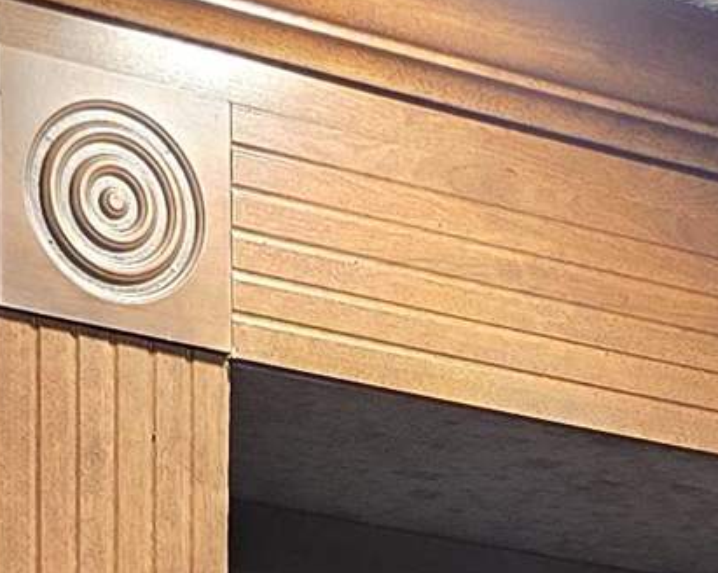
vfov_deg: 7.9
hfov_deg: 11.2
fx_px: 3567
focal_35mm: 168
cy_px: 1724
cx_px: 928
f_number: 1.7
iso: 1250
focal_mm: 6.3
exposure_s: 1/60
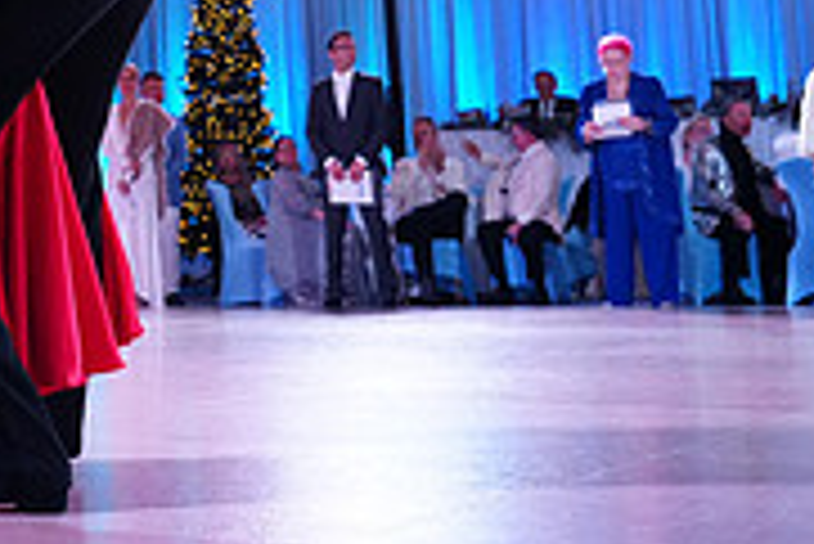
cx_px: -67
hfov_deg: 20.9
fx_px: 2104
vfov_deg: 14.0
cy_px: -223
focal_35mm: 93
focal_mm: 29
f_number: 4
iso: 2500
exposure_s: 1/400
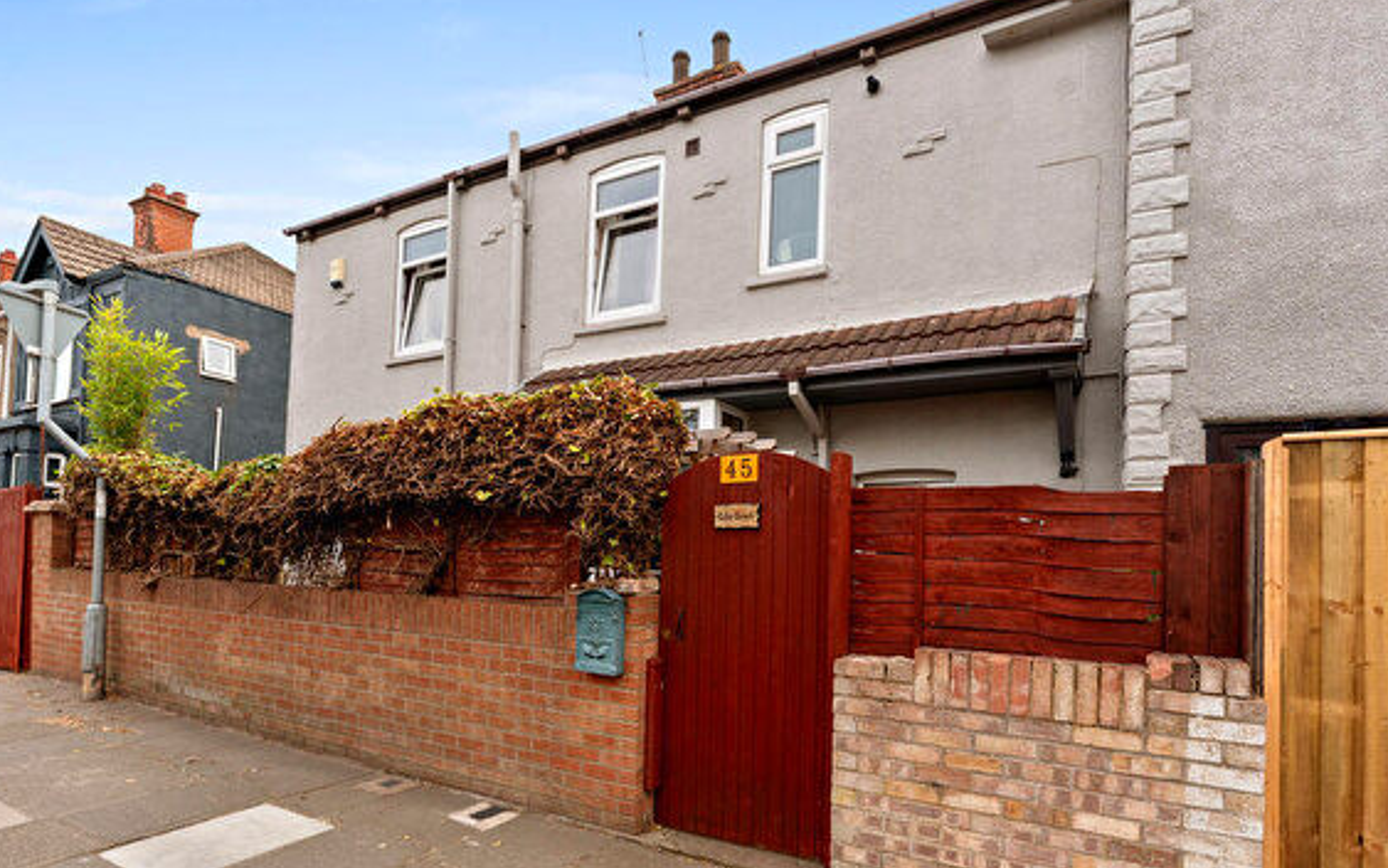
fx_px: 719
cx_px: 712
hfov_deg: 88.0
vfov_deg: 61.7
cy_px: 519
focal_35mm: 19
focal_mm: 15
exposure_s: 1/320
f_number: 4.5
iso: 100
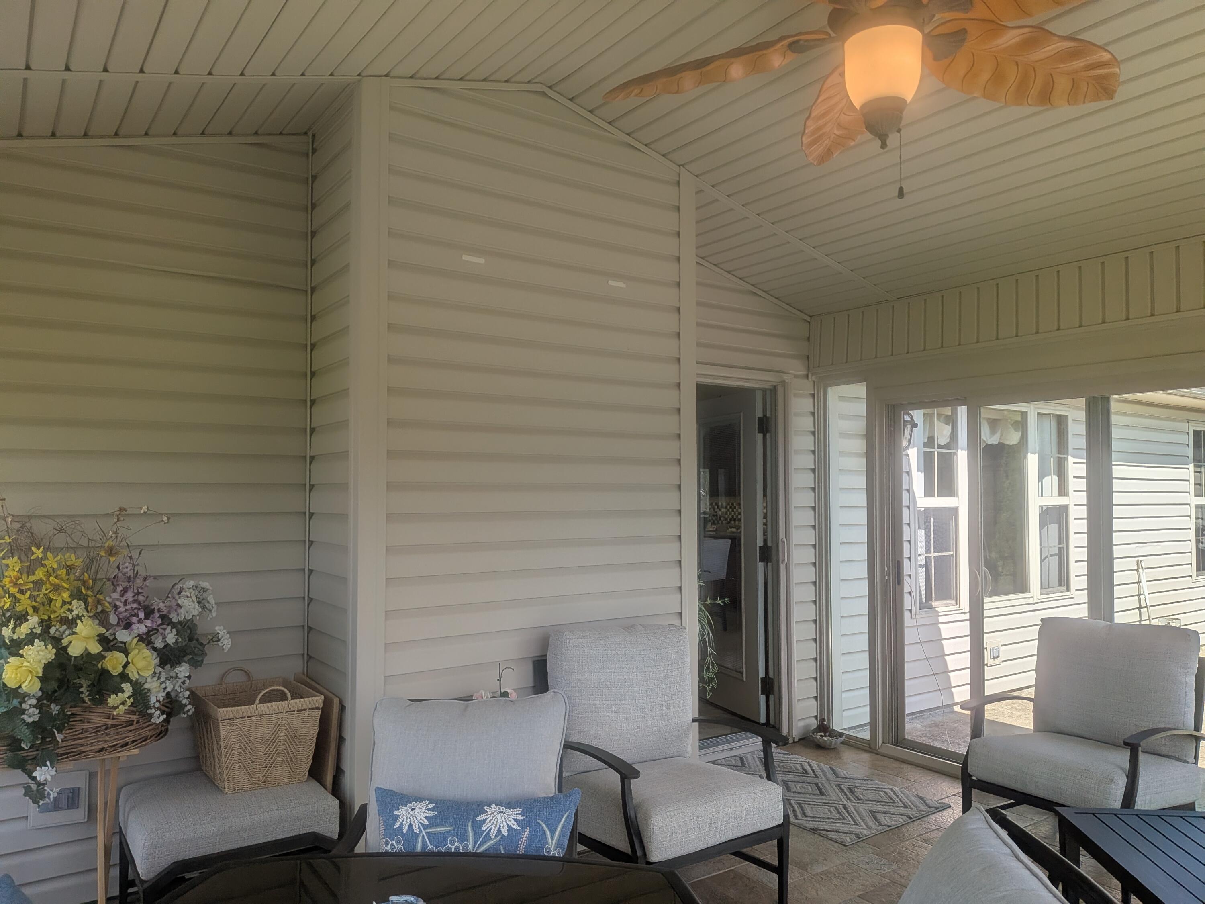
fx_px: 835
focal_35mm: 24
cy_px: 452
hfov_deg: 71.6
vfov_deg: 56.8
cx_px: 602
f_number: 1.7
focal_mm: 4.53
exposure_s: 1/611
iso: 28
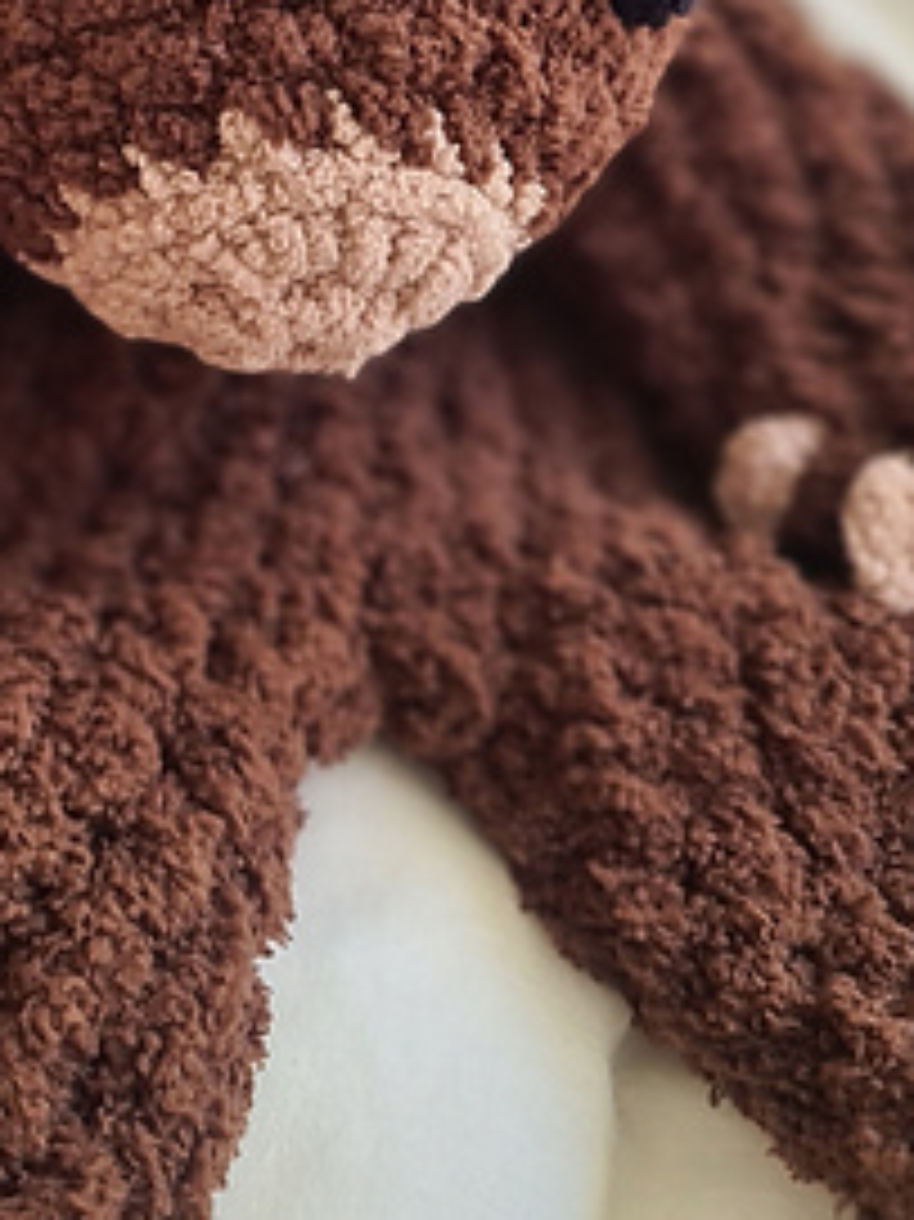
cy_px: -23
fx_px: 2079
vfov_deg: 30.3
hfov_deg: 24.5
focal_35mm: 59
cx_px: 209
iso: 160
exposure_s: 1/100
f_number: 1.8
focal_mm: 7
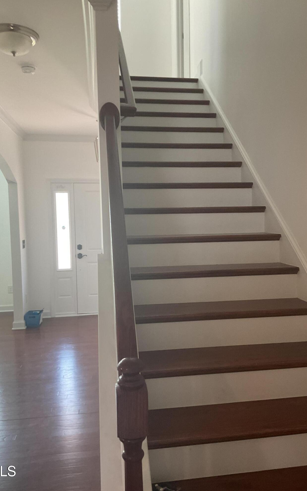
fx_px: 415
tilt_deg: -2.5
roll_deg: +1.1
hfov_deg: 40.6
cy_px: 246
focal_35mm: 31
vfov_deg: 61.2
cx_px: 162
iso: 64
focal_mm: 3
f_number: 1.8
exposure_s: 1/60
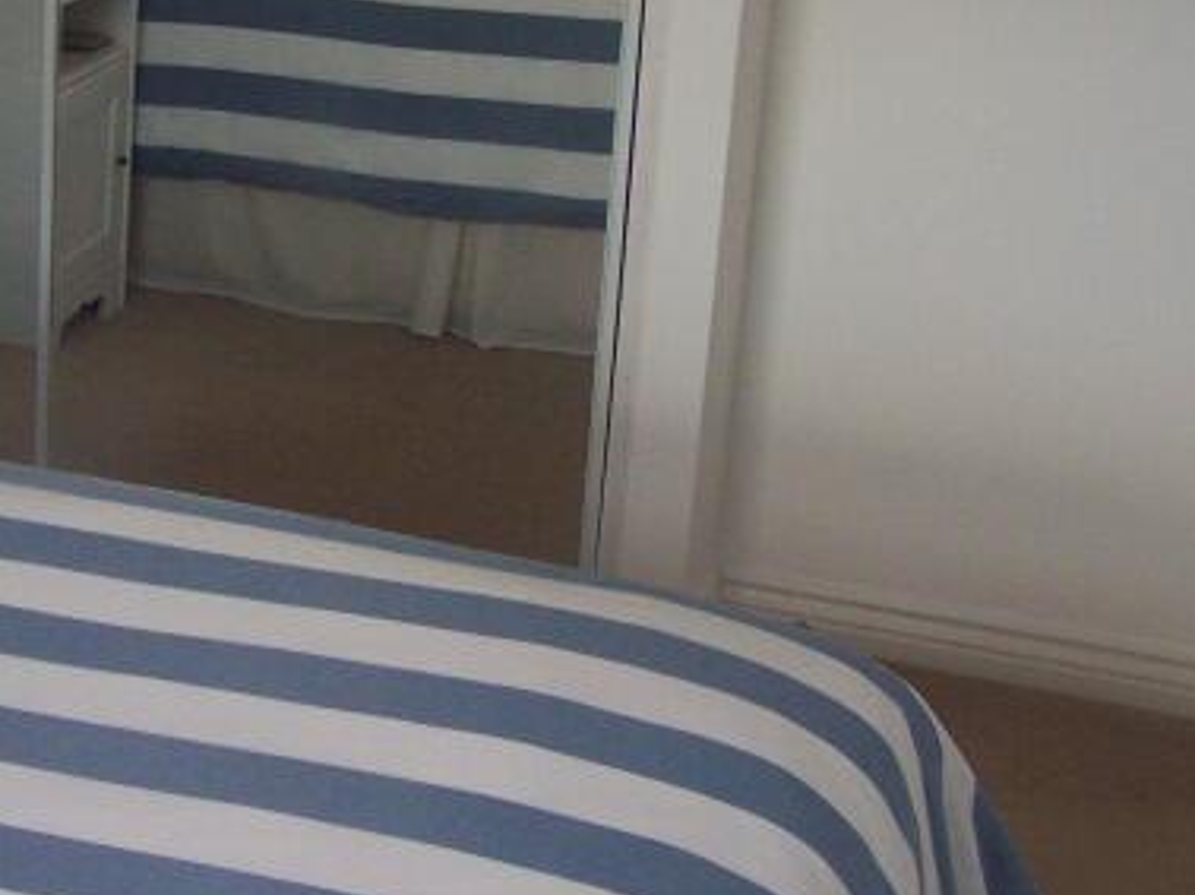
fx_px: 3553
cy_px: 199
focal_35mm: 103
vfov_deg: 14.3
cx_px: 149
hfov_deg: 18.8
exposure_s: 1/60
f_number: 2.8
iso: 100
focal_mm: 6.3
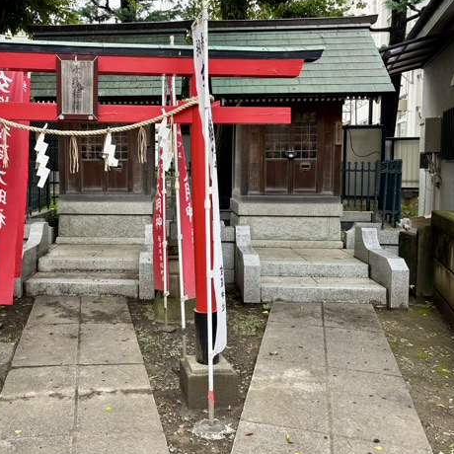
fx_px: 519
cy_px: 201
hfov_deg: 46.0
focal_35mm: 35
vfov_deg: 47.1
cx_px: 131
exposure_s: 1/229
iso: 40
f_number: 1.6
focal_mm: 5.96
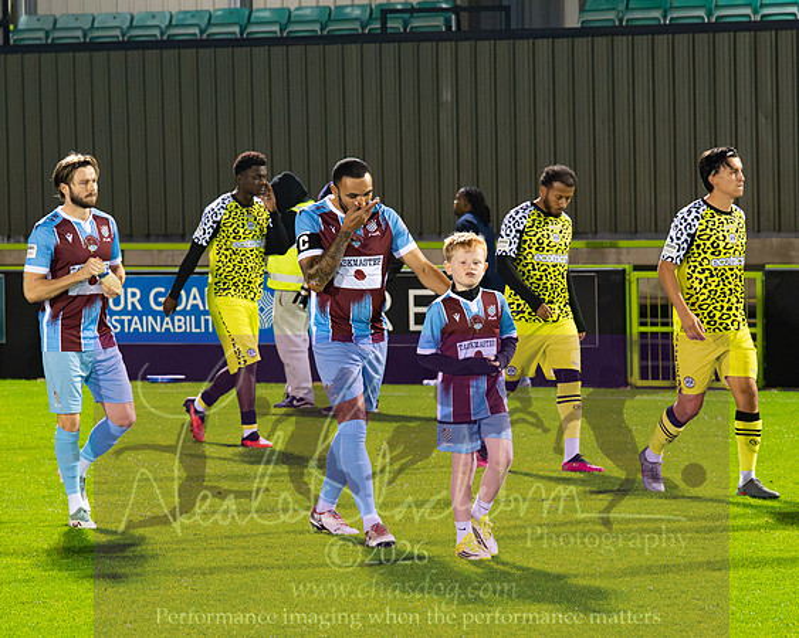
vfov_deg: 9.0
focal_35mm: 172
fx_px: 4072
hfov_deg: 11.2
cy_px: 313
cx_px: 333
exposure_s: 1/400
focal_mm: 96
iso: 8000
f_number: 5
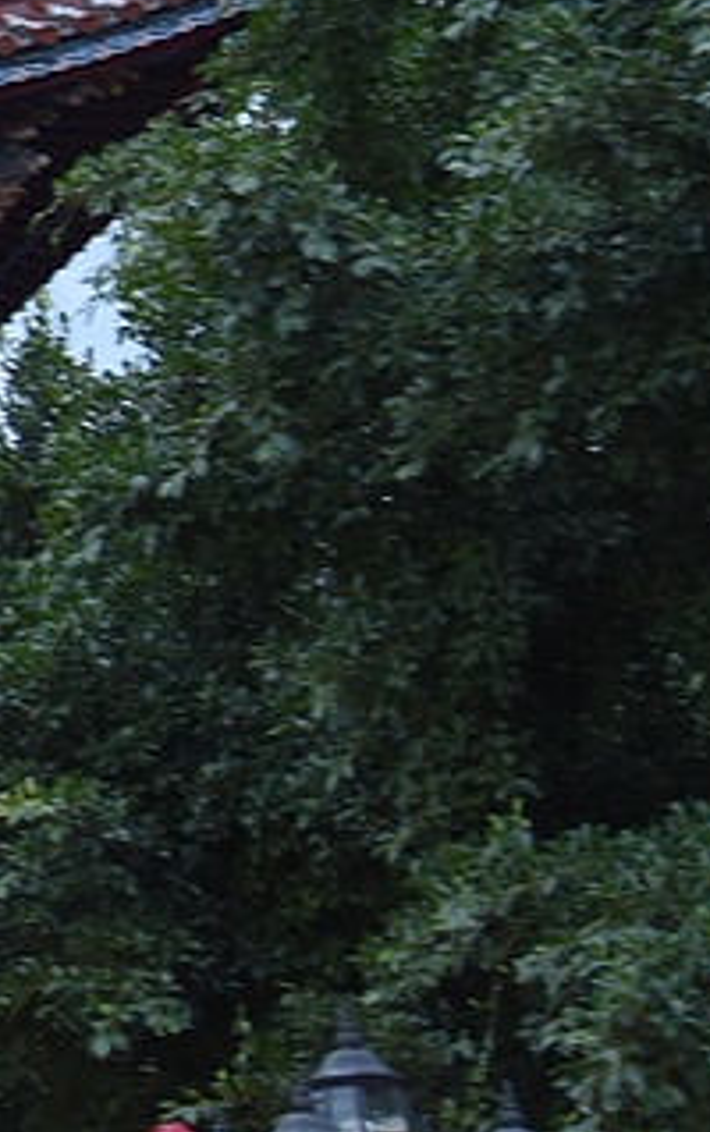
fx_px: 5807
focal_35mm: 188
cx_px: -1282
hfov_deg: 6.5
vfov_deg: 11.1
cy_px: 96
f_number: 4
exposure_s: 1/25
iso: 1600
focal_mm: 46
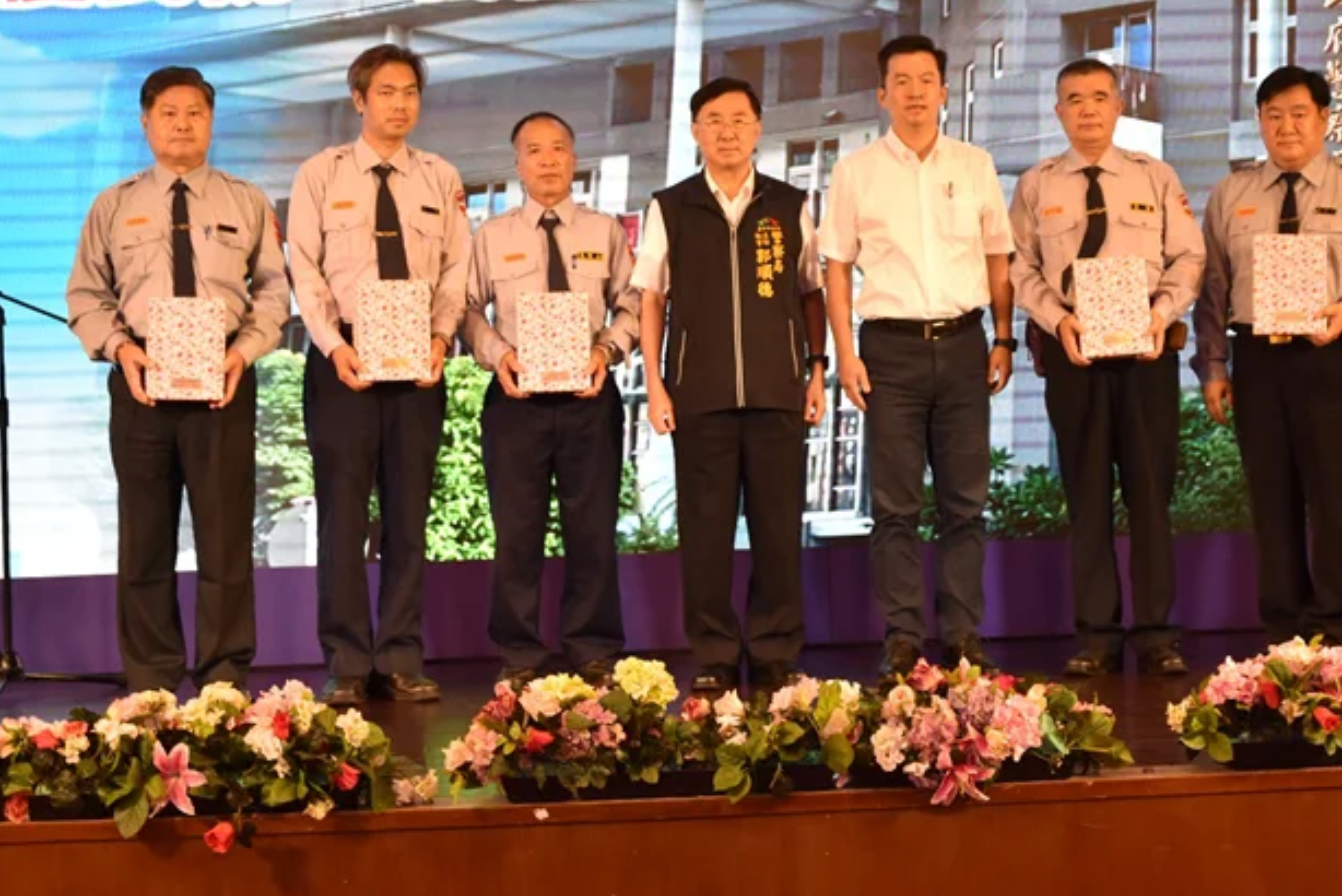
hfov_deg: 20.4
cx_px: 833
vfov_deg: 13.7
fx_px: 3729
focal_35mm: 100
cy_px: 231
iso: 640
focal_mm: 40
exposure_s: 1/125
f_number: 3.5
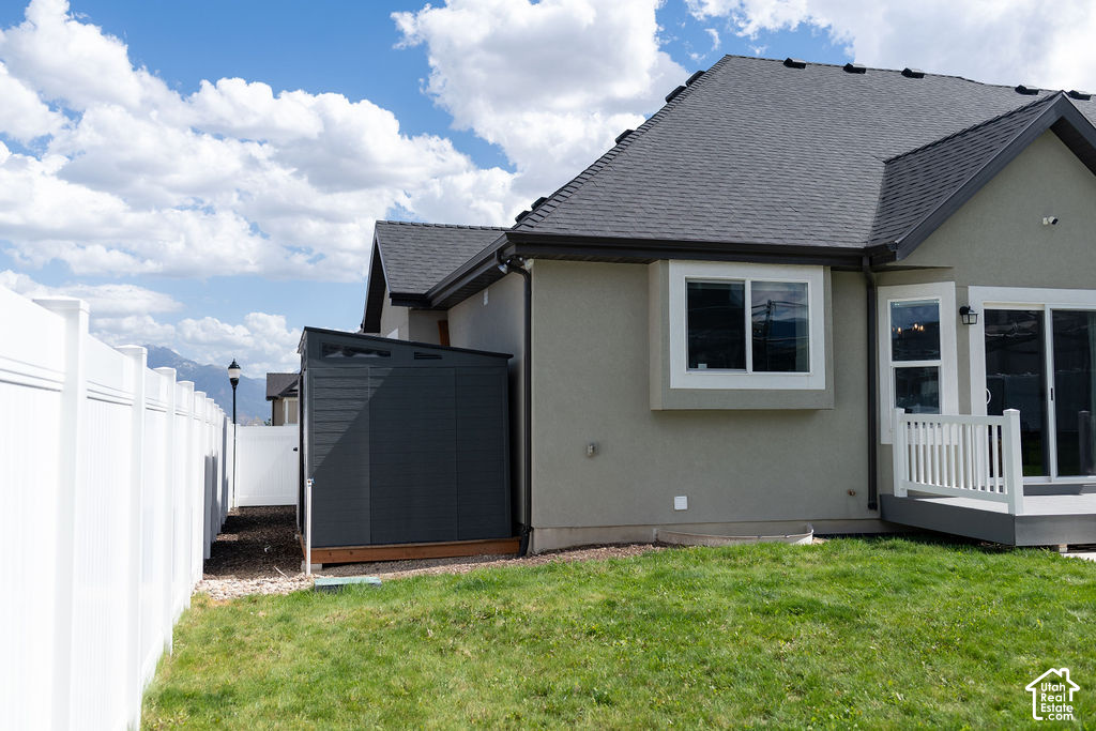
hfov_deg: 54.4
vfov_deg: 37.9
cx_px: 548
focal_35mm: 35
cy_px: 366
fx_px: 1066
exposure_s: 1/1250
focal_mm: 35
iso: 125
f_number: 4.5
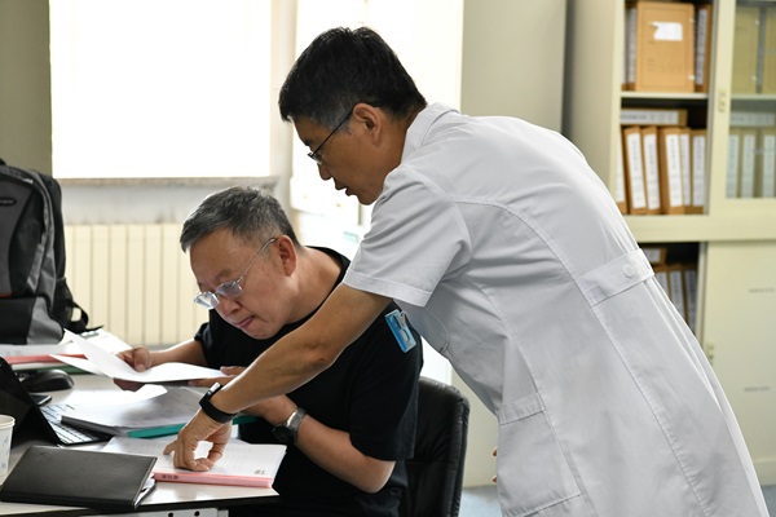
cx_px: 388
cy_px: 258
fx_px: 1509
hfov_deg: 28.8
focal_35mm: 70
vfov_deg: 19.5
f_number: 5.6
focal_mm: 70
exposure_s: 1/100
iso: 3200
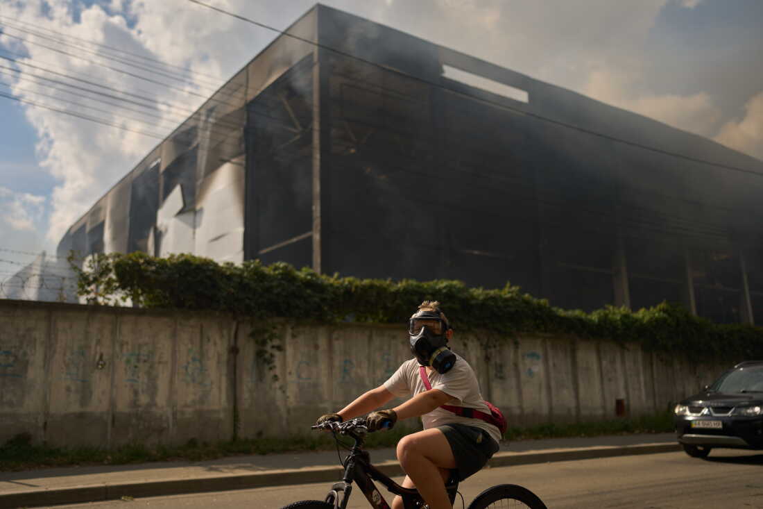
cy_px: 254
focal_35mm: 35
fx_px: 742
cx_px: 382
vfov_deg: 37.8
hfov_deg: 54.4
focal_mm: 35
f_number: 1.8
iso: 100
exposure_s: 1/8000
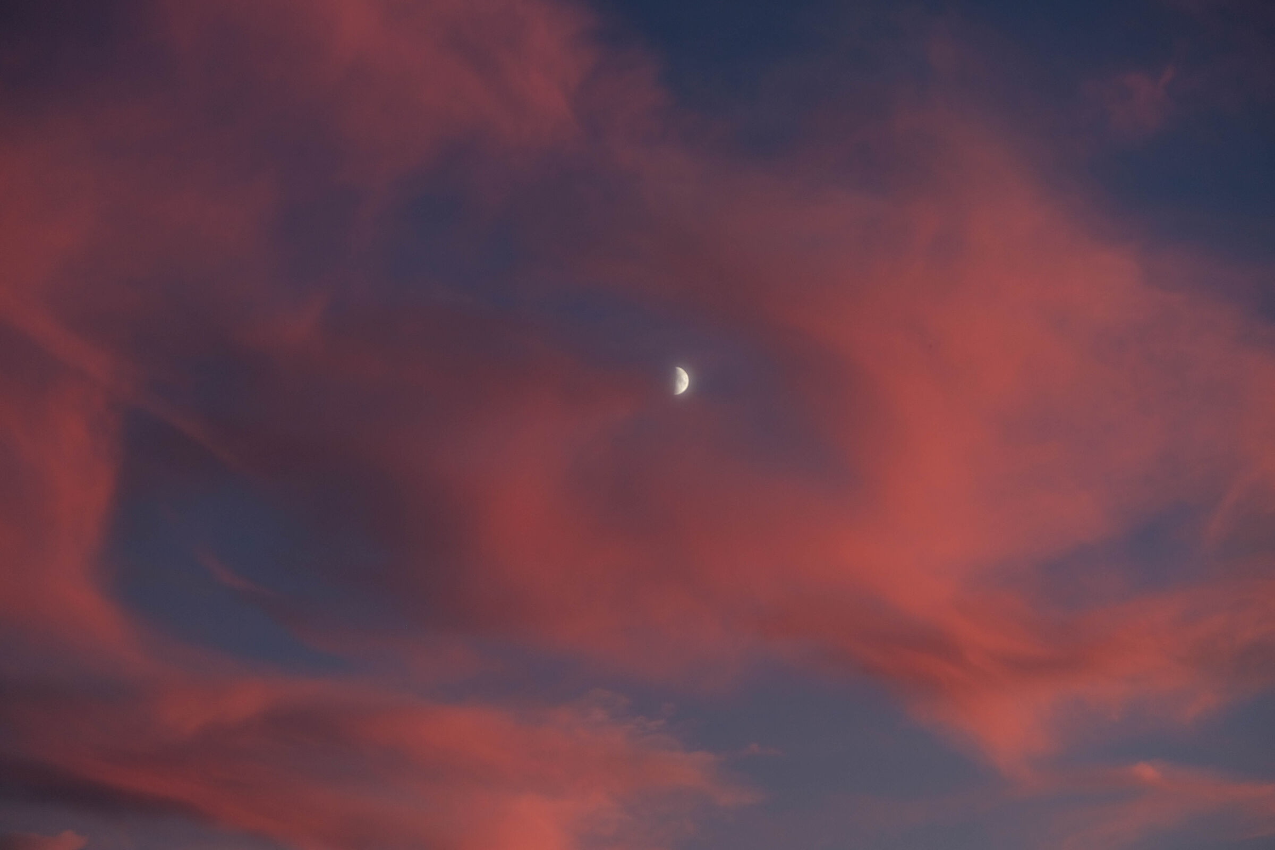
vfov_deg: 16.5
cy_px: 425
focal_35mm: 83
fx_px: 2939
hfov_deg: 24.5
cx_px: 638
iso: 200
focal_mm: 55
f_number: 4
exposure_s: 1/60
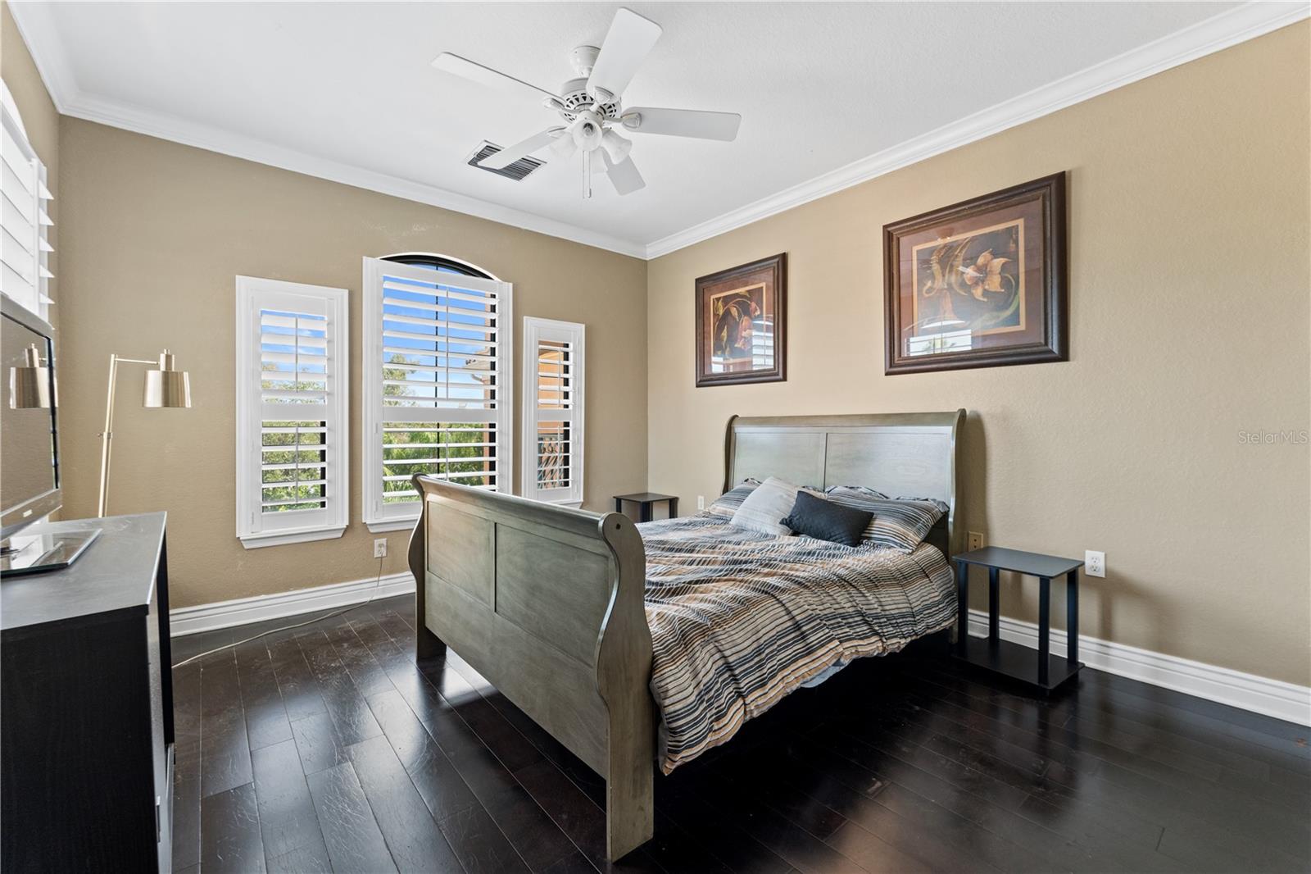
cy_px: 437
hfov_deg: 100.8
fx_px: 542
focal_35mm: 15
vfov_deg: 77.7
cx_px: 656
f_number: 8
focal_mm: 14.9
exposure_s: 1/3
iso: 400
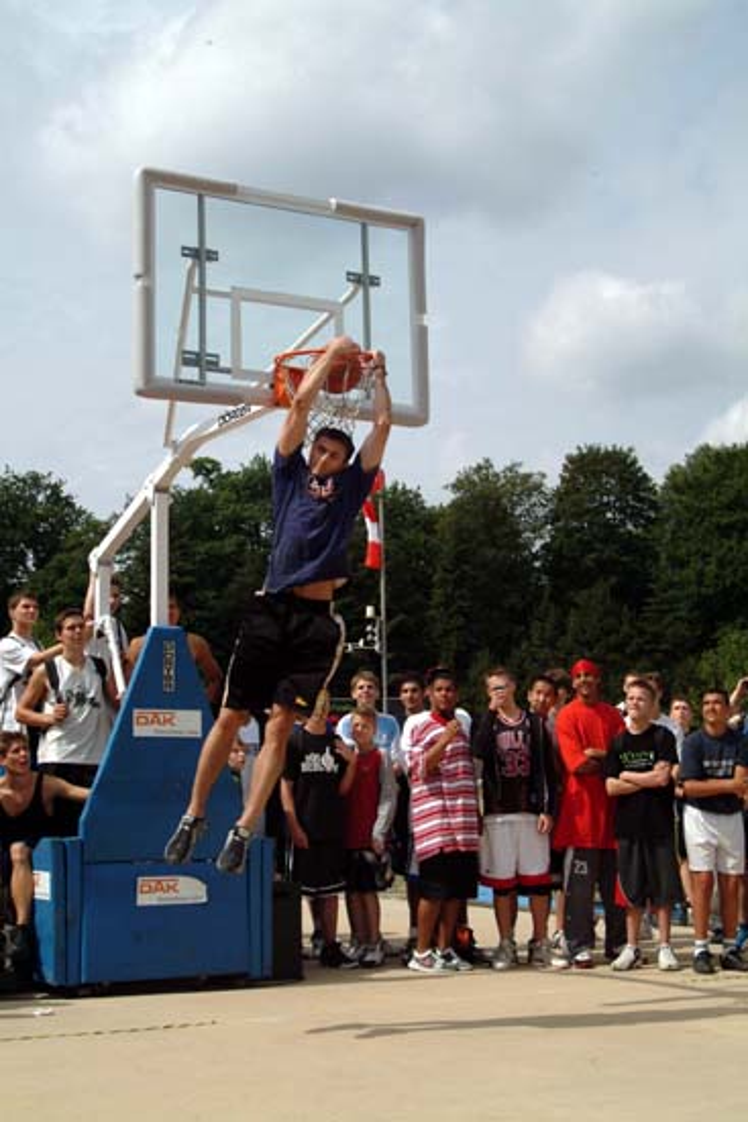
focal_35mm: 54
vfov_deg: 36.9
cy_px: 561
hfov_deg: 25.1
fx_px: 1682
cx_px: 374
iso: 200
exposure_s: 1/500
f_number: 11
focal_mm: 36
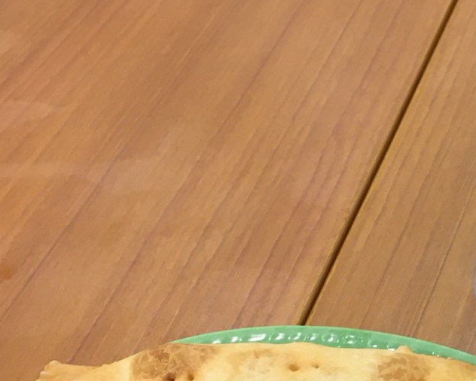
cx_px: 559
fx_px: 1212
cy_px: 333
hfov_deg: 20.8
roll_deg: +2.3
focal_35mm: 86
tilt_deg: -44.0
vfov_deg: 17.6
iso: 50
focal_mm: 4.15
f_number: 2.2
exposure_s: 1/30
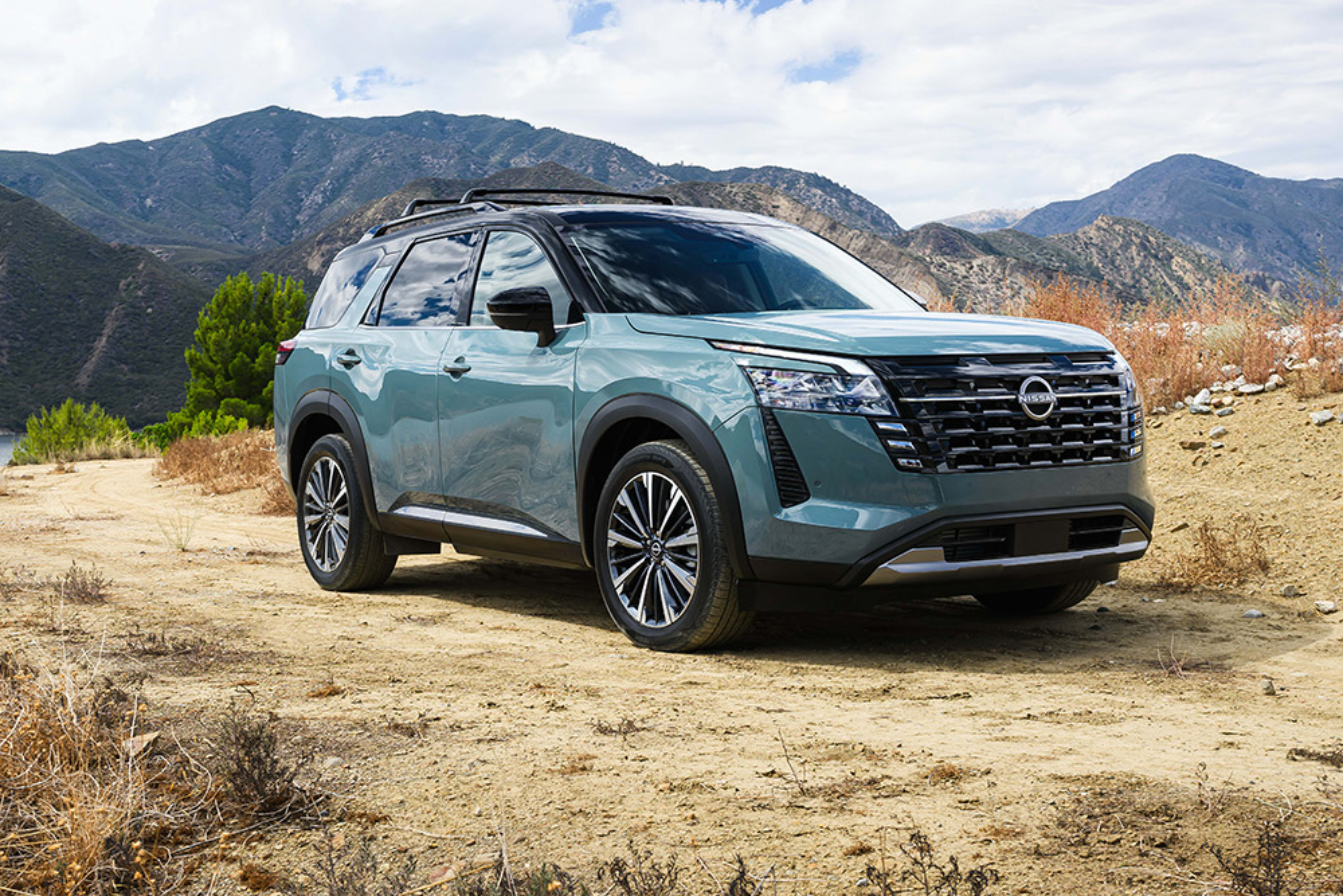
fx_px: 1903
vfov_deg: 26.5
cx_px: 694
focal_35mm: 51
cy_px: 371
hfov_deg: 38.9
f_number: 5.6
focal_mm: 34
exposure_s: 1/250
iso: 100
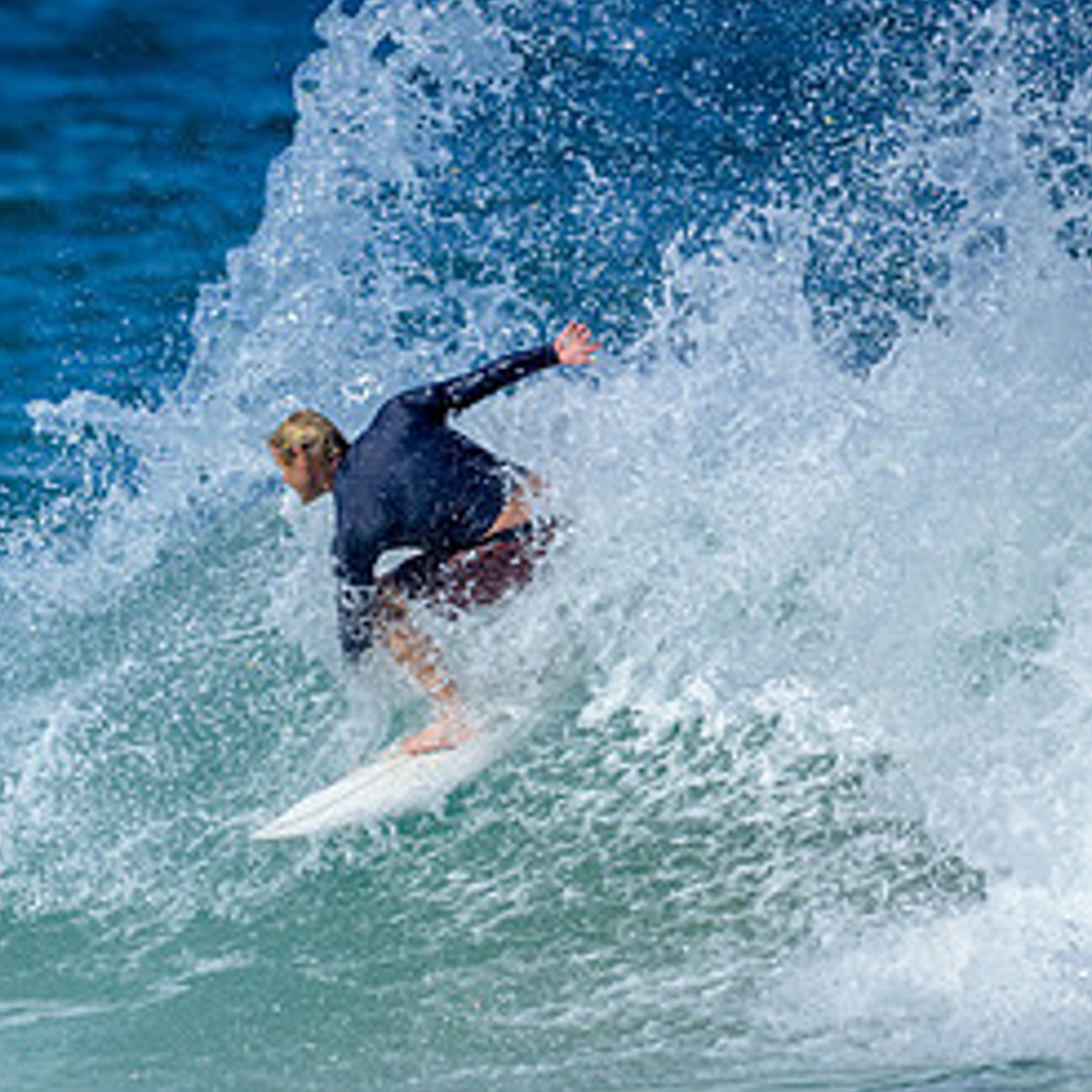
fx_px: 57140
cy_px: 846
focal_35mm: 1601
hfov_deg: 1.1
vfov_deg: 1.1
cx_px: -75
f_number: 6.3
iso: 320
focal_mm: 800
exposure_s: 1/2500
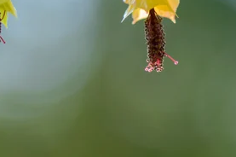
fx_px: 1761
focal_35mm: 269
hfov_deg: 7.7
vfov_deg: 5.1
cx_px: 74
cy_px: -27
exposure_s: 1/125
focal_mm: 105
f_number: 2.8
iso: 100
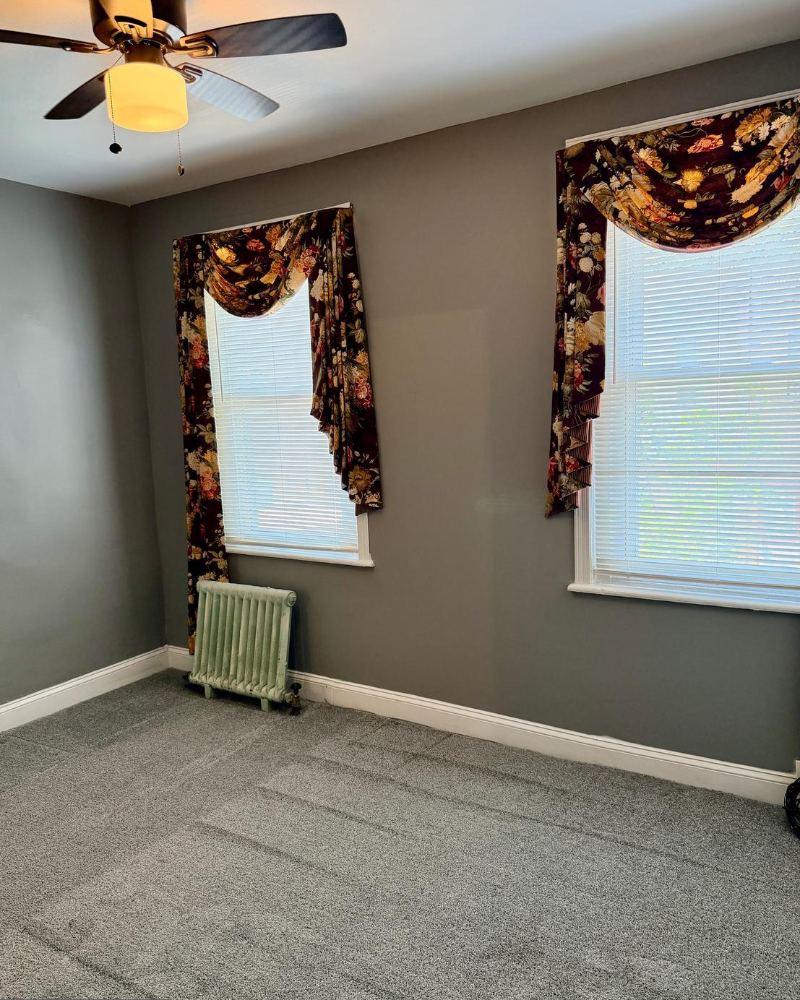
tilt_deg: -7.1
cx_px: 405
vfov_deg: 66.0
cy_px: 504
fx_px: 770
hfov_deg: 54.9
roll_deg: +2.3
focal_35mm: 26
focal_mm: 6.76
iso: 250
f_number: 1.78
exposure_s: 1/120
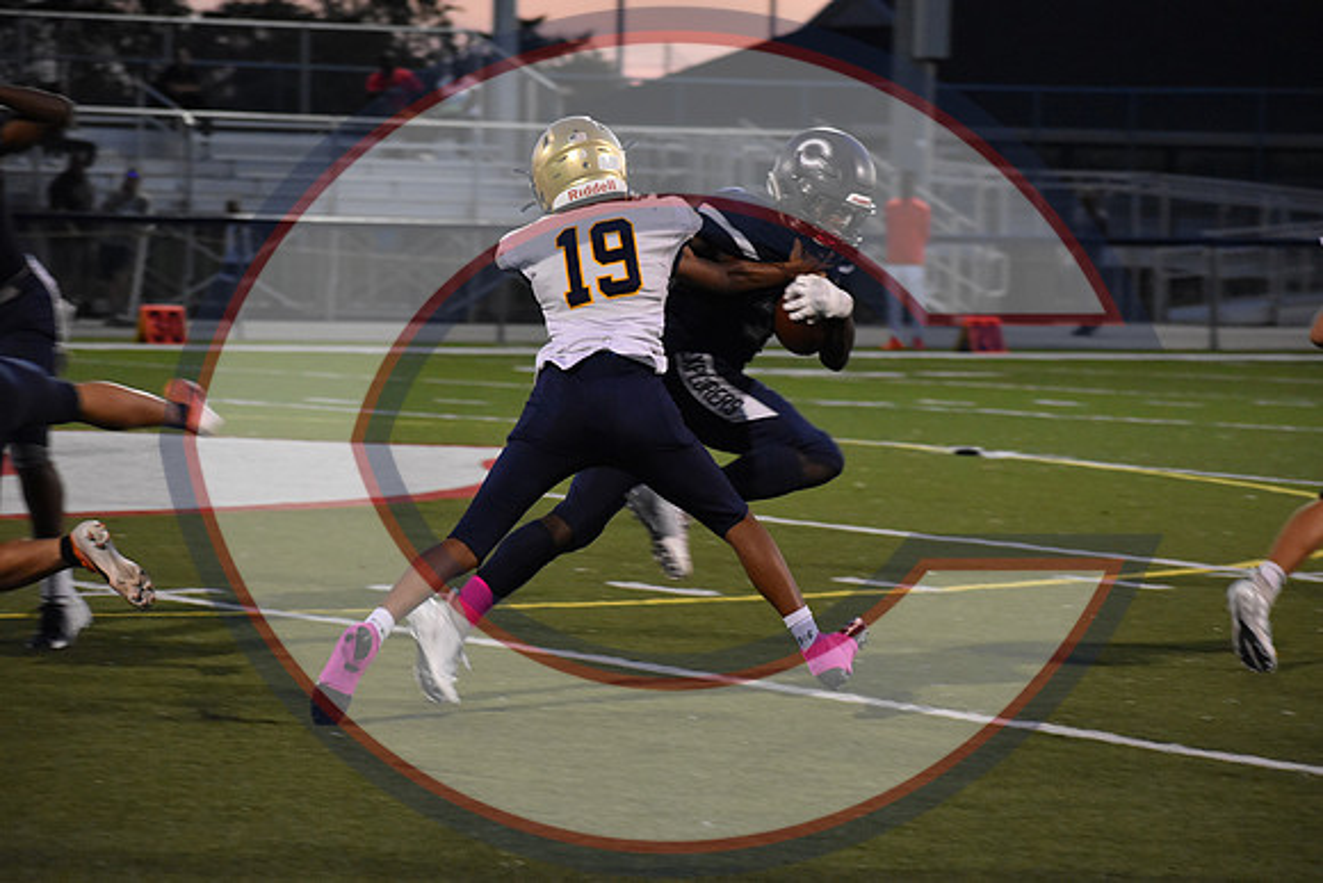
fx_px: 6396
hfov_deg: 11.8
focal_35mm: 174
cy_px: 442
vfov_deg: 7.9
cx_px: 662
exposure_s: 1/250
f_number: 4.8
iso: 3200
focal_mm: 116
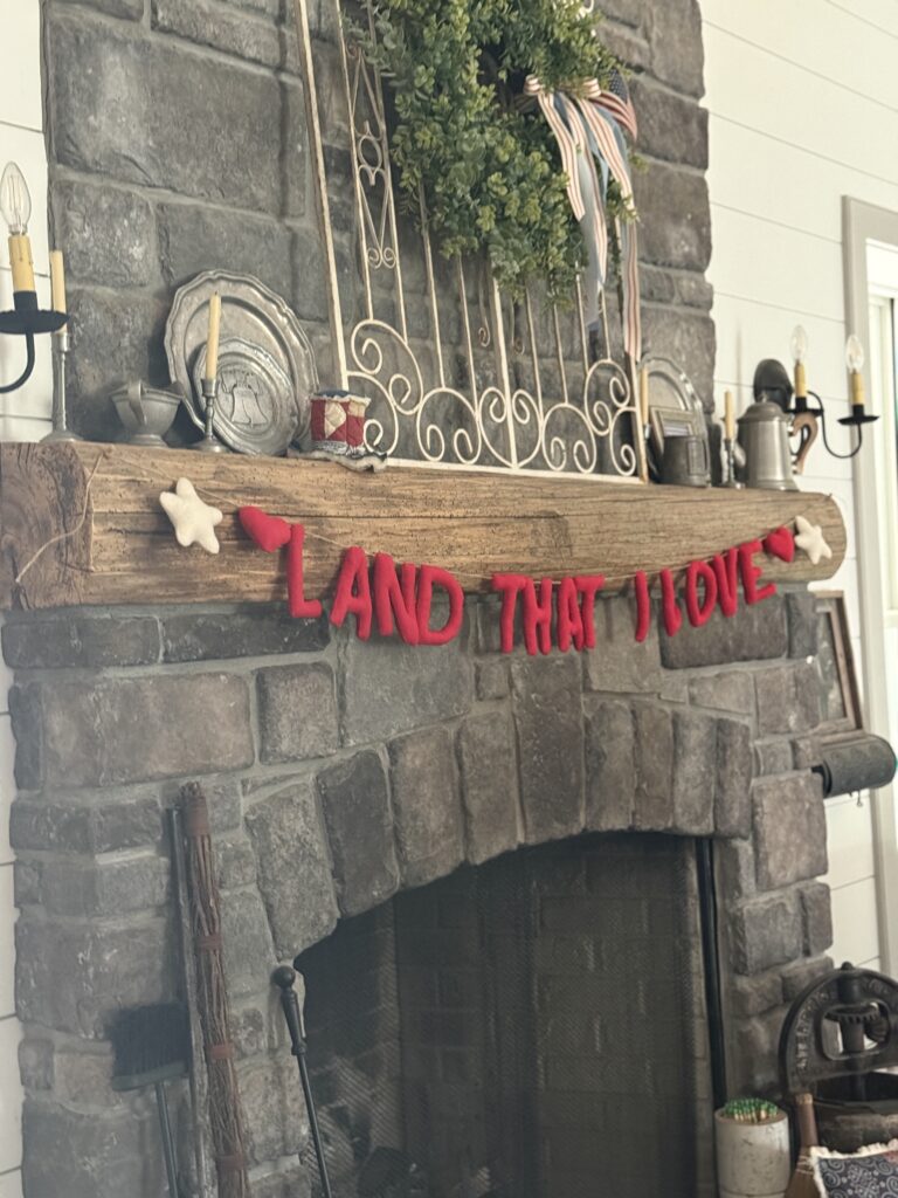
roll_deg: +2.6
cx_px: 449
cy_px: 599
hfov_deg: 30.3
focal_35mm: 48
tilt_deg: +1.3
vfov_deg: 39.7
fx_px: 1660
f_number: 1.78
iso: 640
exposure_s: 1/30
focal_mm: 6.76
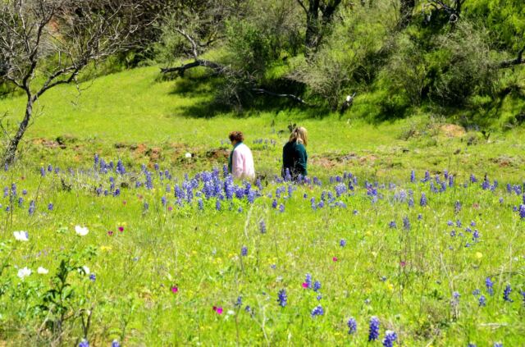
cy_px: 174
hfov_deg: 10.2
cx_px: 262
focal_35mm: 202
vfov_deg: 6.7
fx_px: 2945
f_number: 16
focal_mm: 135
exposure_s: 1/80
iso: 200
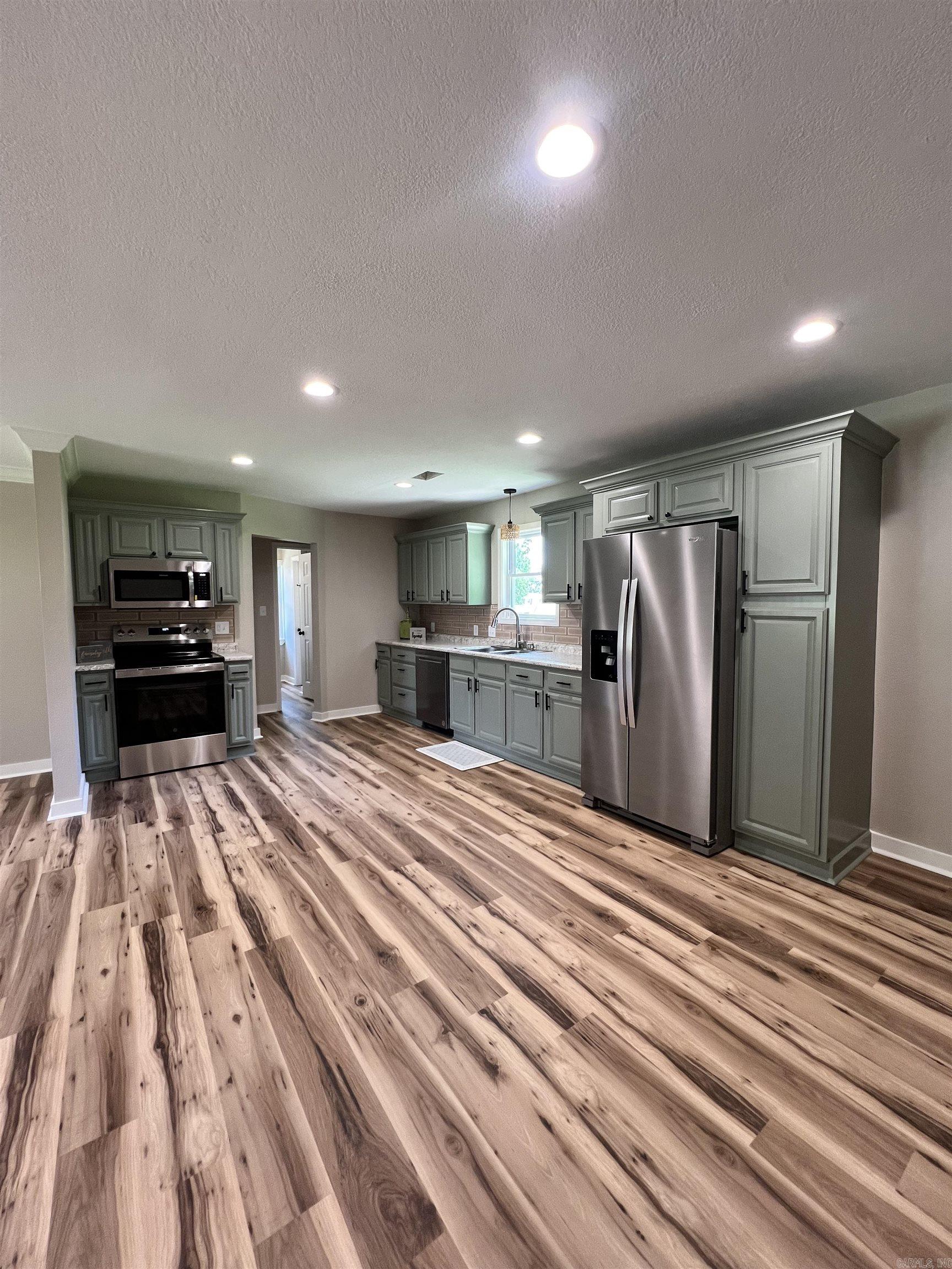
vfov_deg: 106.2
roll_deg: +0.1
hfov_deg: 89.9
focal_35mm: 13
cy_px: 634
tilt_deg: -3.7
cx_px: 476
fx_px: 477
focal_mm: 1.57
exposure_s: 1/60
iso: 160
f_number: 1.8
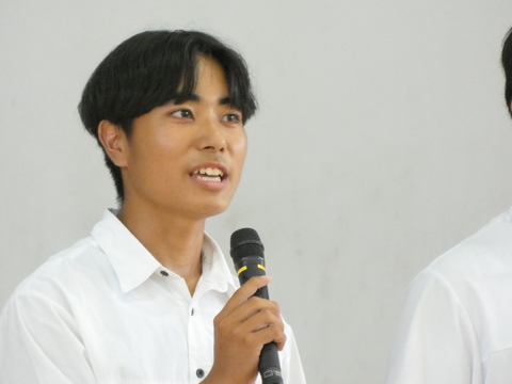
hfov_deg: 1.8
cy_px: 192
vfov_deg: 1.4
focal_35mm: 1086
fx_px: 16063
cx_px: 256
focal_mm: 194.6
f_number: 5.7
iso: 1600
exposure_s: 1/100
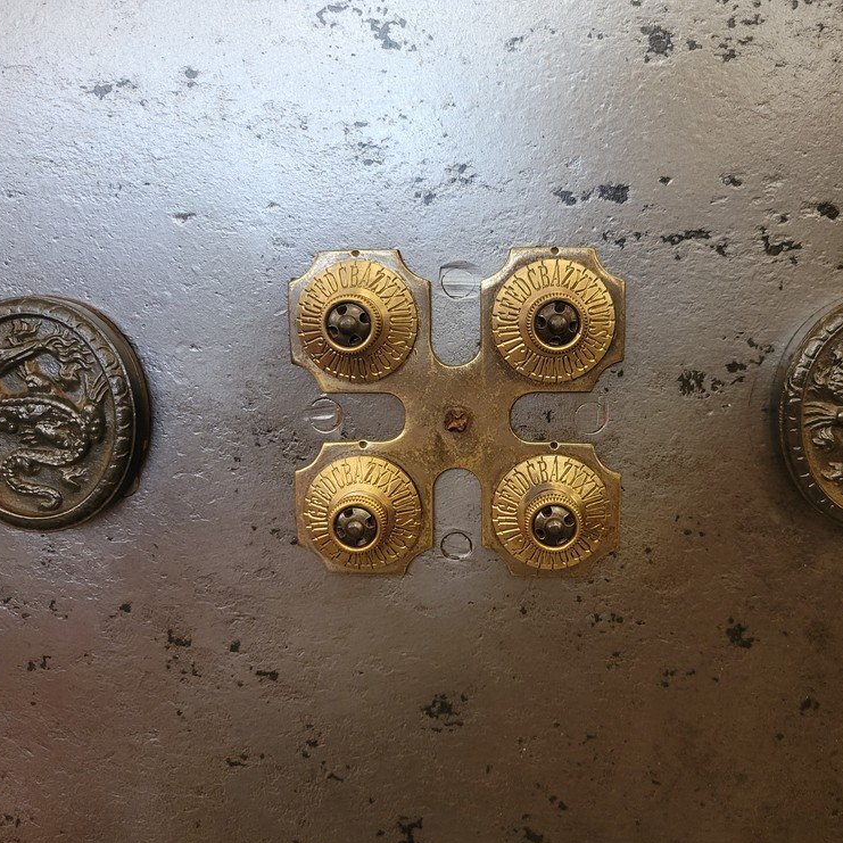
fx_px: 854
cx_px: 464
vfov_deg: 52.5
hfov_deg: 52.4
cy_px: 425
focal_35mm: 31
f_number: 1.8
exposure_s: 1/50
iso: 250
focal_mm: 5.4
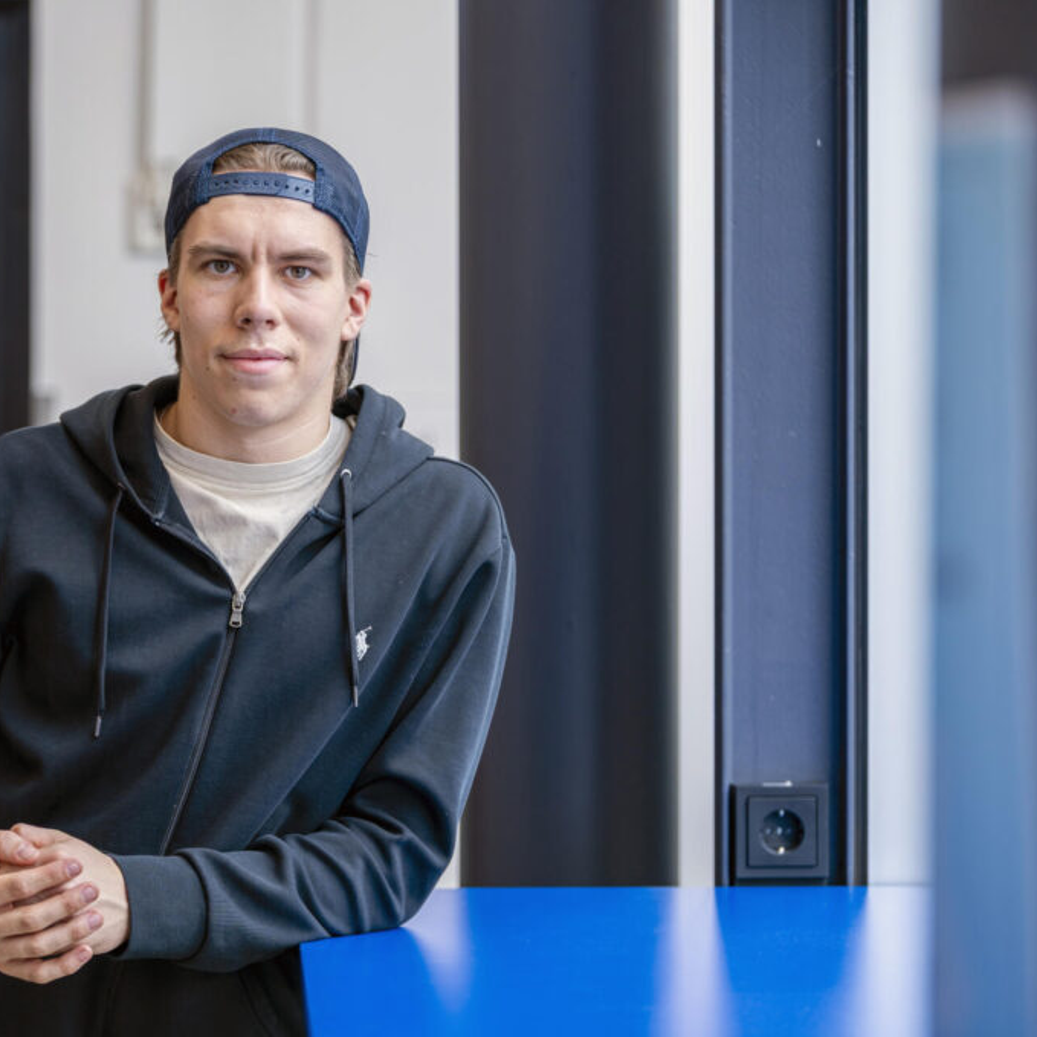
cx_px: 336
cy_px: 520
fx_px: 5863
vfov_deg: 10.1
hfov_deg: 10.1
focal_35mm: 173
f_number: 2.8
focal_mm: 135
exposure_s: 1/200
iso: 250
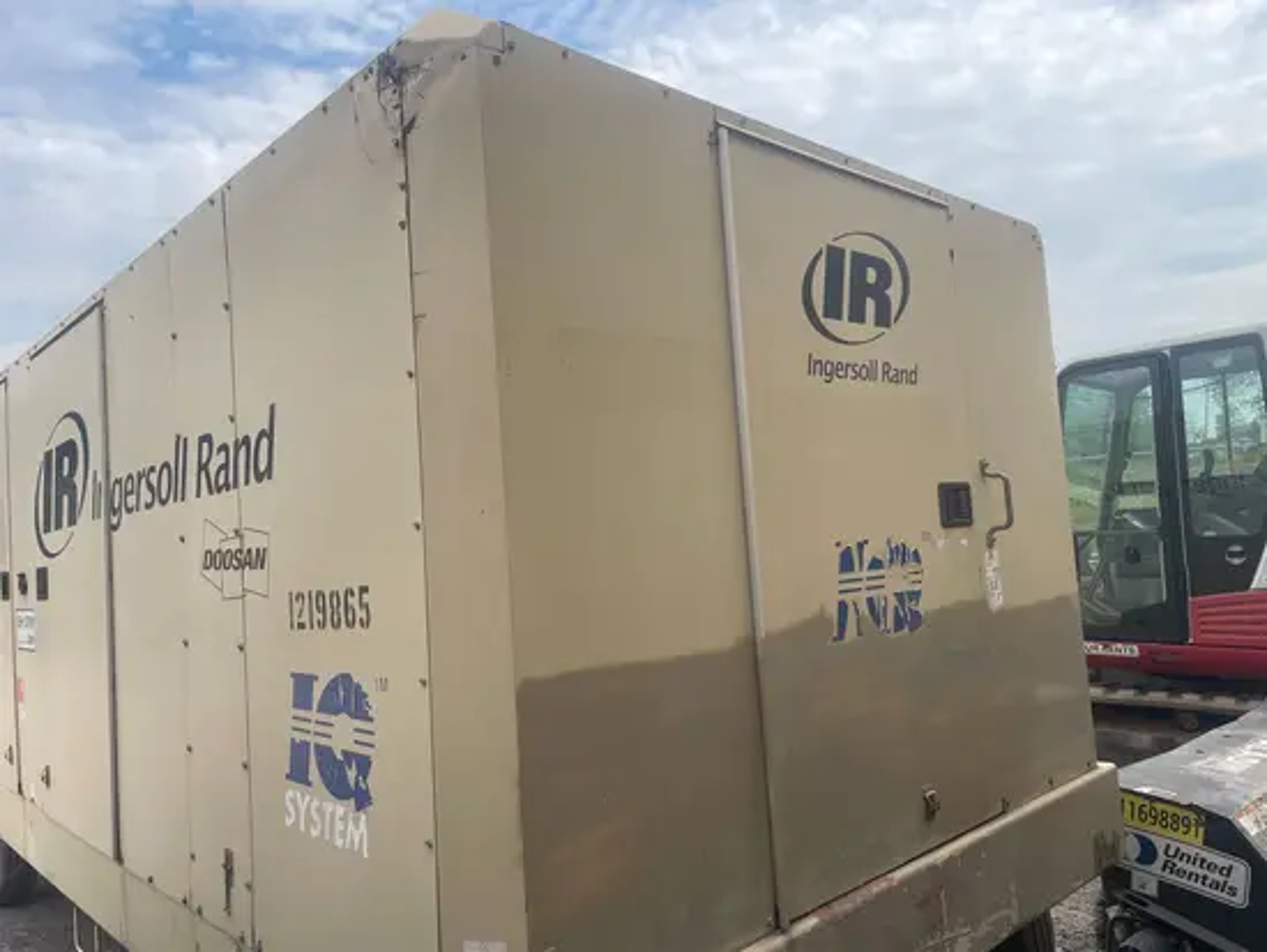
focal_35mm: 26
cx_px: 634
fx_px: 952
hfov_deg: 67.3
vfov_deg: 53.1
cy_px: 476
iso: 32
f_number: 1.6
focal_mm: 4.2
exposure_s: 1/1887
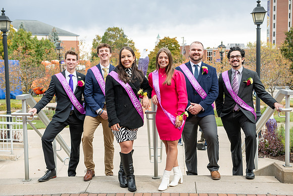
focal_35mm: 52
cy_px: 98
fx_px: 423
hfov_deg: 38.2
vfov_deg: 26.0
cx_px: 146
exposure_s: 1/320
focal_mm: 52
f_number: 4.5
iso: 200
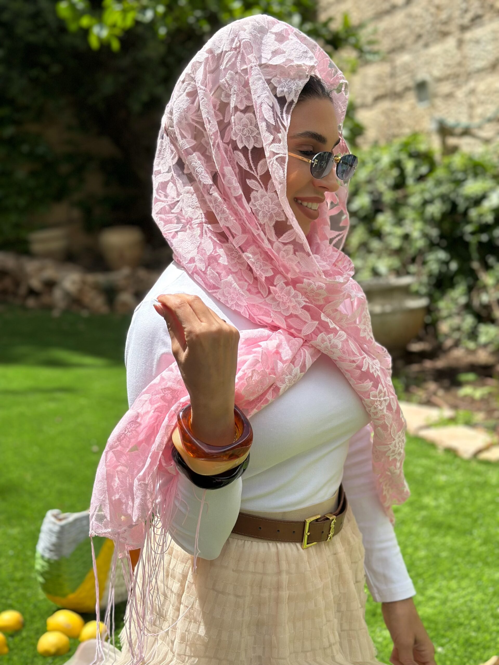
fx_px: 923
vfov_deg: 39.7
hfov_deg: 30.3
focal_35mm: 48
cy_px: 332
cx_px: 250
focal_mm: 6.86
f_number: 1.78
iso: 100
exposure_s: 1/3731
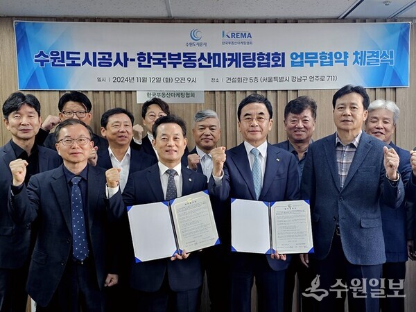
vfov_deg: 58.9
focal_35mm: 23
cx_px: 208
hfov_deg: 73.9
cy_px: 156
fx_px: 276
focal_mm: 6.3
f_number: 1.7
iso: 160
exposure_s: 1/120
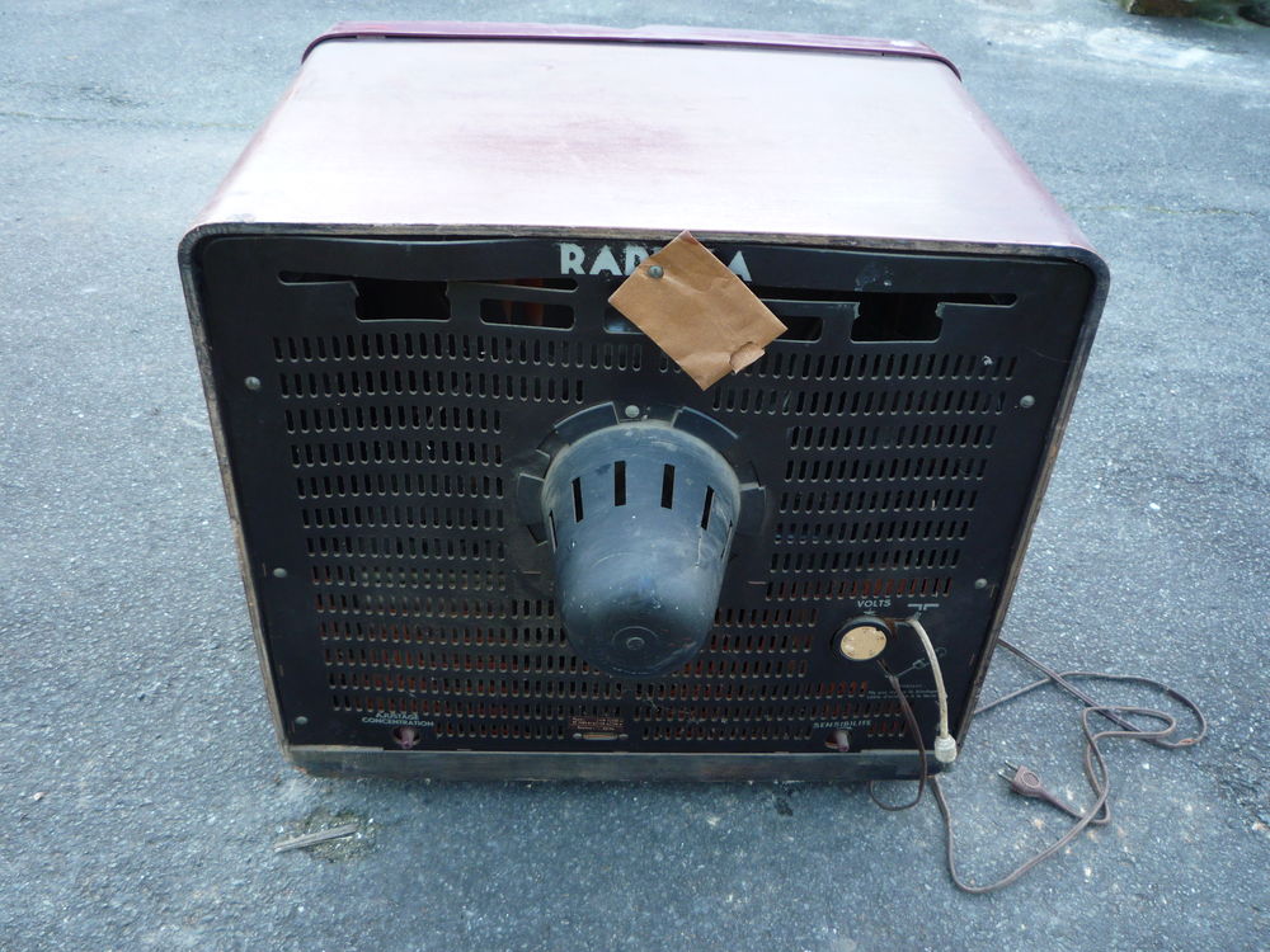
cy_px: 476
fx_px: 1101
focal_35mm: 30
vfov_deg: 46.8
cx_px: 635
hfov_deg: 60.0
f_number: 3.3
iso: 125
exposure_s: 1/30
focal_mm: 5.2
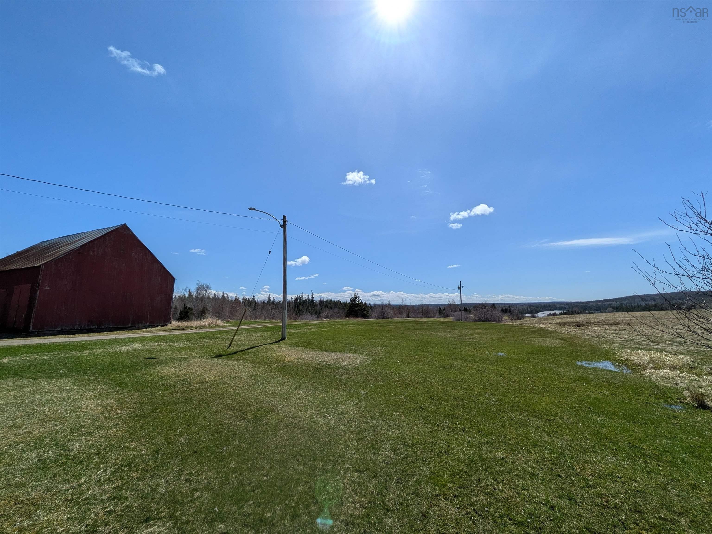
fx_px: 288
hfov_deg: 102.1
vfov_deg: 85.7
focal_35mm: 14
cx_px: 356
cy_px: 267
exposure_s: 1/4184
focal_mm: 1.83
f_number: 2.2
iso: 47
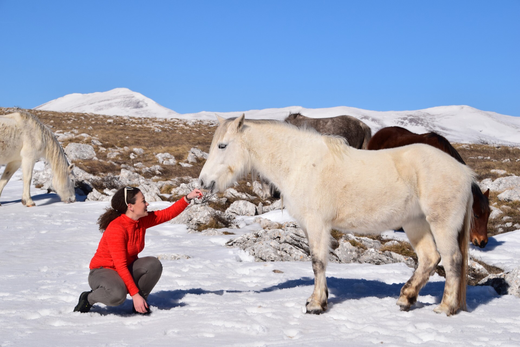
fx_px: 1408
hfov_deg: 20.9
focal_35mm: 98
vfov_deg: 14.0
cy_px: 174
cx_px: 260
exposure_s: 1/800
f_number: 13
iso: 200
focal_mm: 65
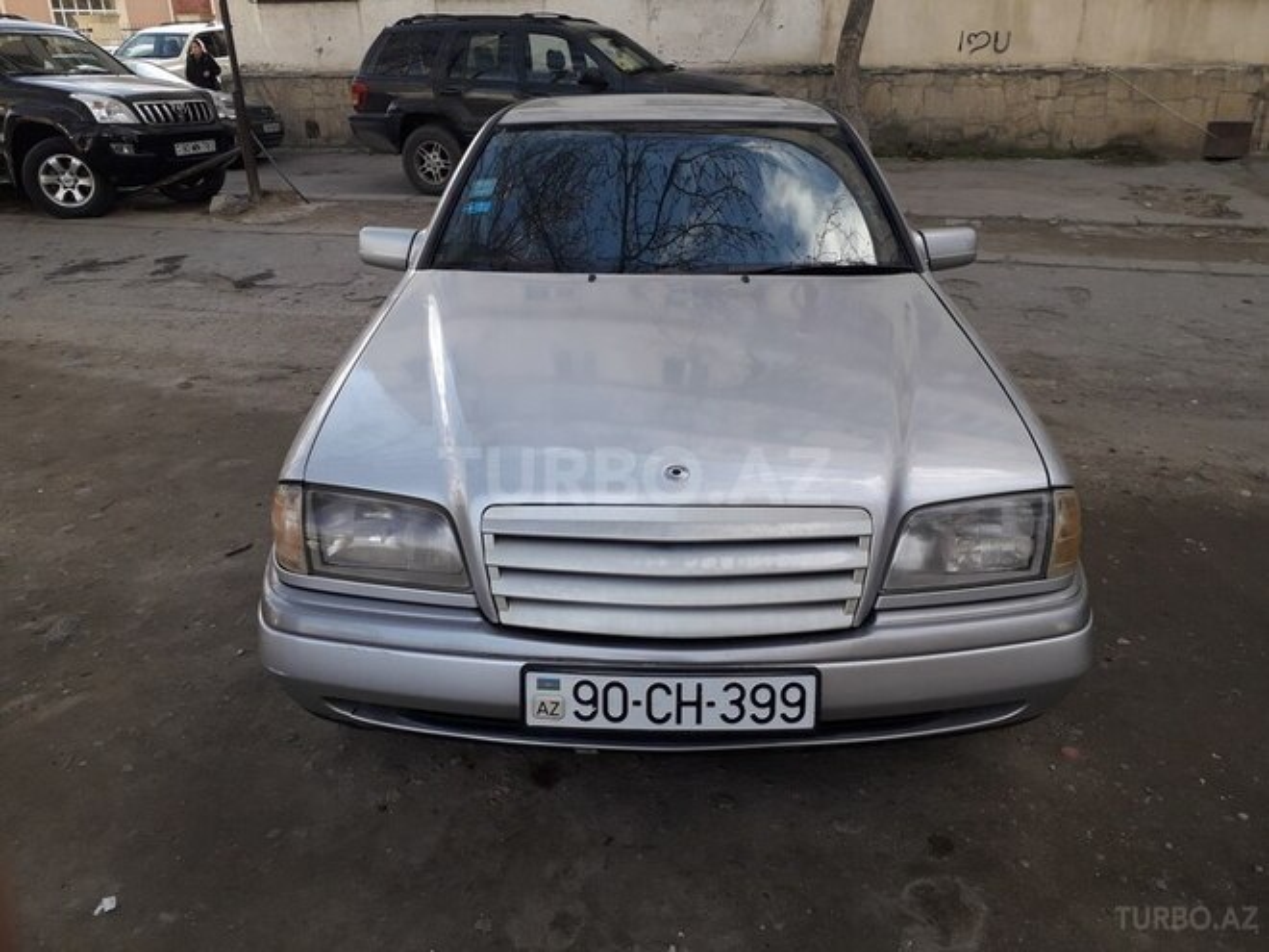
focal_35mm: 27
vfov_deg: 51.4
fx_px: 990
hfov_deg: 65.3
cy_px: 476
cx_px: 634
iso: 40
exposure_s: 1/331
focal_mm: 3.6
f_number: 1.9
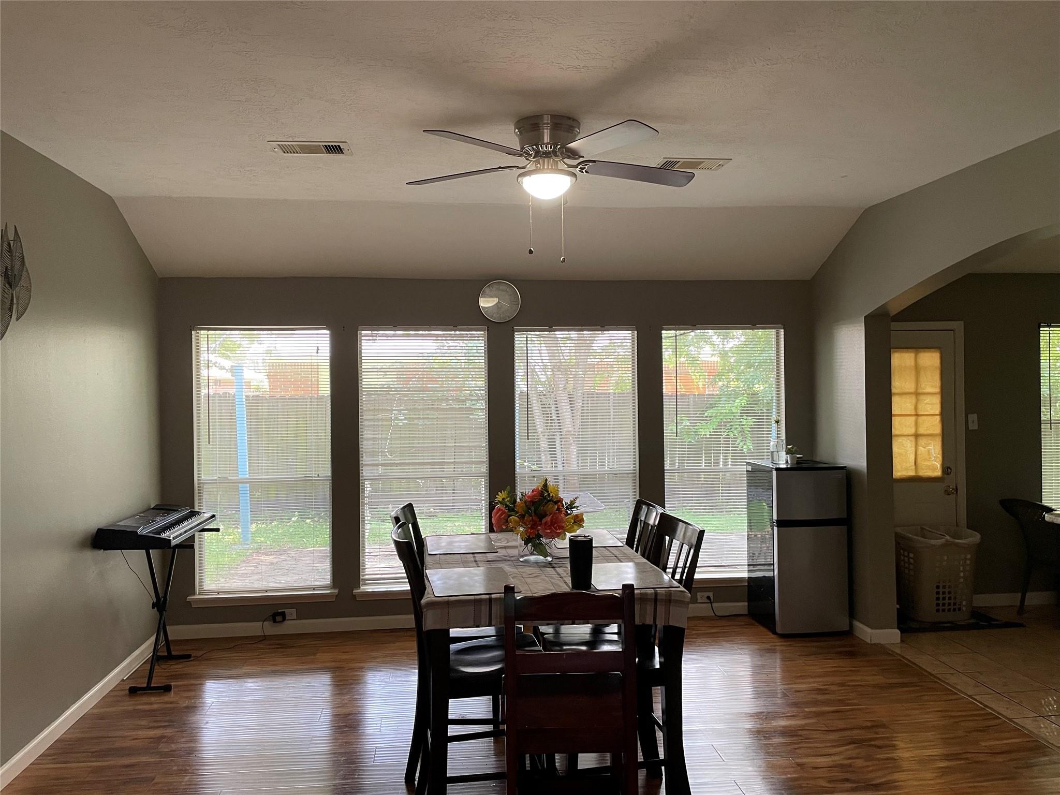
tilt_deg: +0.1
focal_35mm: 26
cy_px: 398
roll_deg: +0.8
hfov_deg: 67.3
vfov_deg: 53.1
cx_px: 530
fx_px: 796
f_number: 1.6
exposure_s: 1/60
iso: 160
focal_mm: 4.2
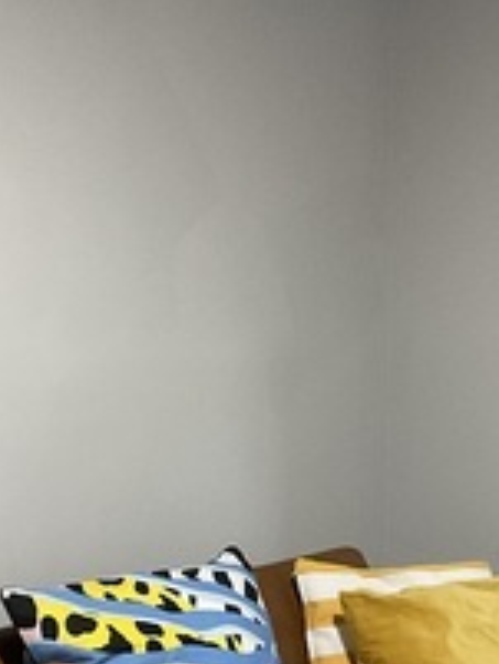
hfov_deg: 15.4
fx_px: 1843
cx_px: 324
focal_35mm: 96
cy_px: 643
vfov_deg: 19.9
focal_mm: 3
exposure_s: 1/30
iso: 320
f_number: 1.8
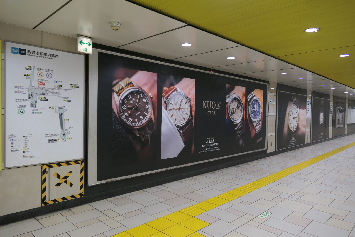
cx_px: 178
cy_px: 118
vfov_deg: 53.1
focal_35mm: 24
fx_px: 237
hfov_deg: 73.7
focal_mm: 8.8
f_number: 1.4
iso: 125
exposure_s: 1/100
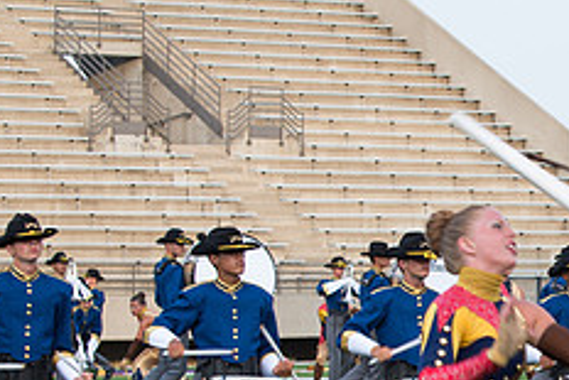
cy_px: 390
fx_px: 3337
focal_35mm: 211
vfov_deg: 6.5
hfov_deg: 9.6
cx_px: 727
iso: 200
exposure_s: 1/160
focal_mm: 70
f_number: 6.3
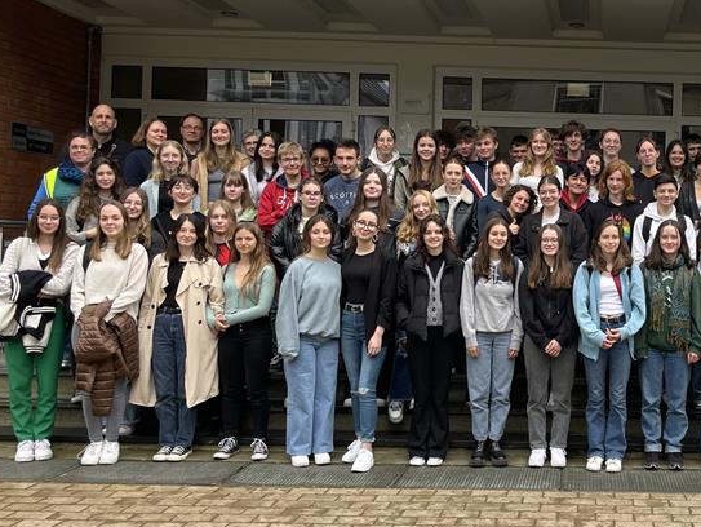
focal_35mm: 49
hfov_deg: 36.9
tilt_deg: +2.3
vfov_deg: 29.7
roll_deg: -0.9
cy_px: 225
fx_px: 993
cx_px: 602
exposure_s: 1/284
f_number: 1.6
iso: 32
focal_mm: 4.2
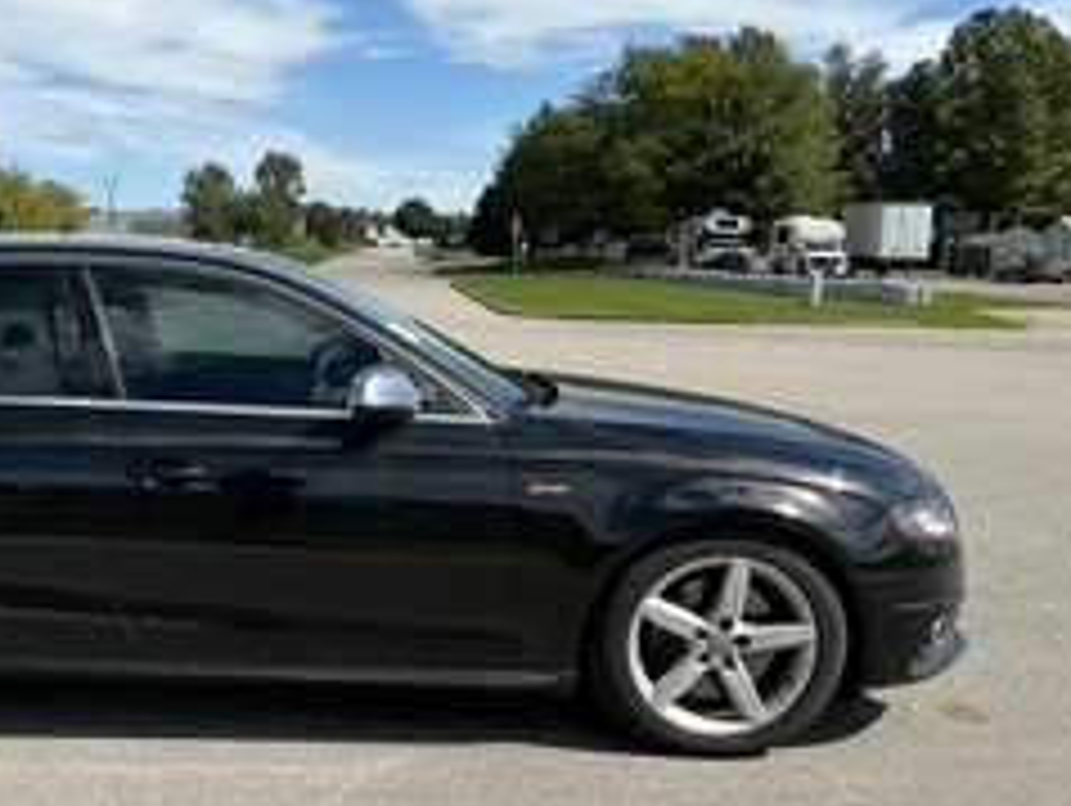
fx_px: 1456
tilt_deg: -7.8
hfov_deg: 38.7
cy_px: 522
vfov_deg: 30.7
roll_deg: -0.1
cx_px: 198
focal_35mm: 47
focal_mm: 3
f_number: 1.8
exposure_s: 1/1984
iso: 25
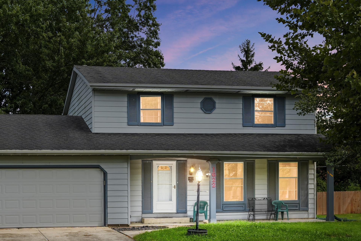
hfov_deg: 31.4
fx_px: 640
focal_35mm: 64
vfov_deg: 21.3
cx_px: 135
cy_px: 153
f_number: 4
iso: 320
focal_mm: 32.4
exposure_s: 1/2000
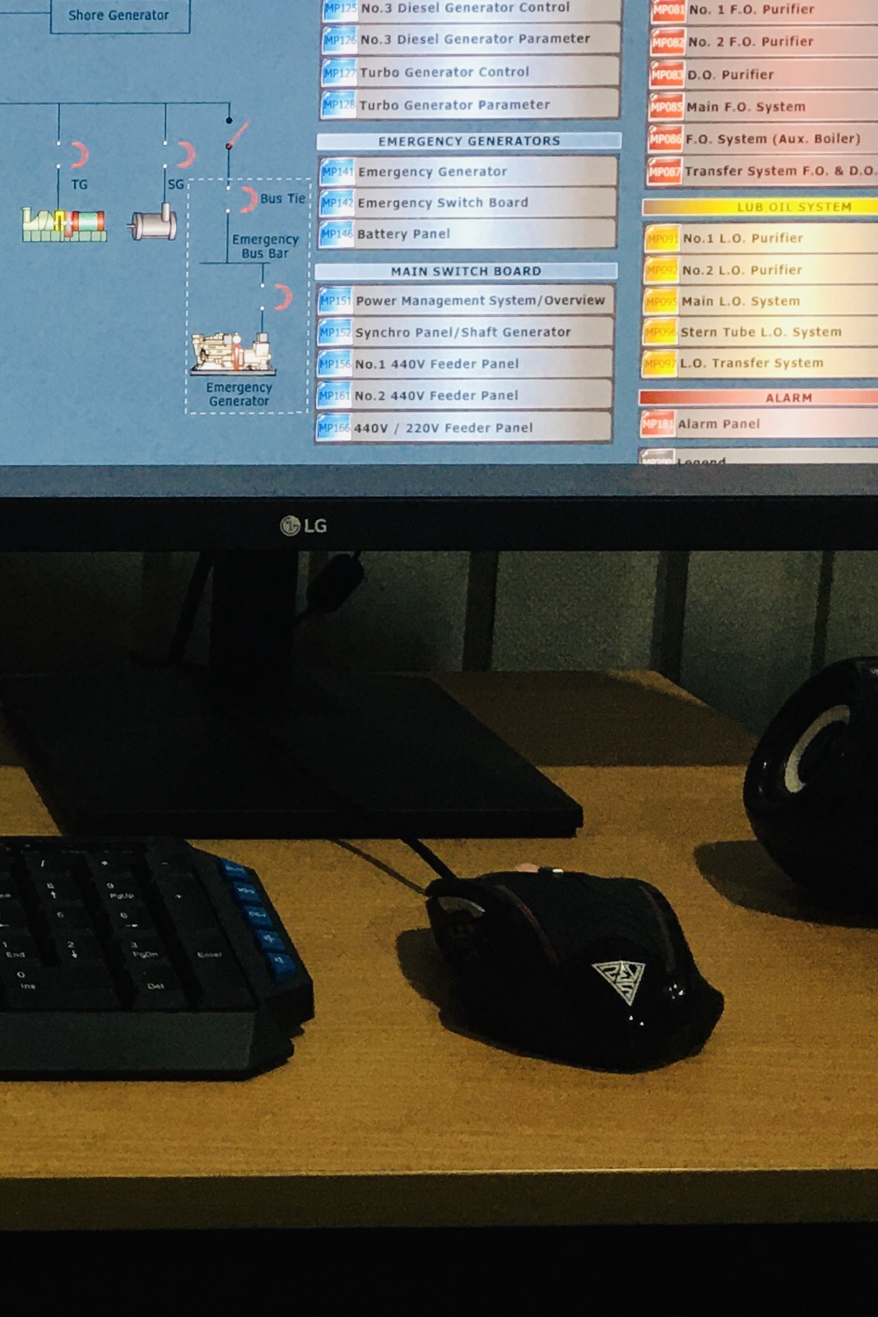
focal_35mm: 76
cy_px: 565
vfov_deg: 26.6
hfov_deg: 16.6
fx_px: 2780
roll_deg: +0.4
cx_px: -371
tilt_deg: -11.5
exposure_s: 1/17
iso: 32
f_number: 2.2
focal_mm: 4.15
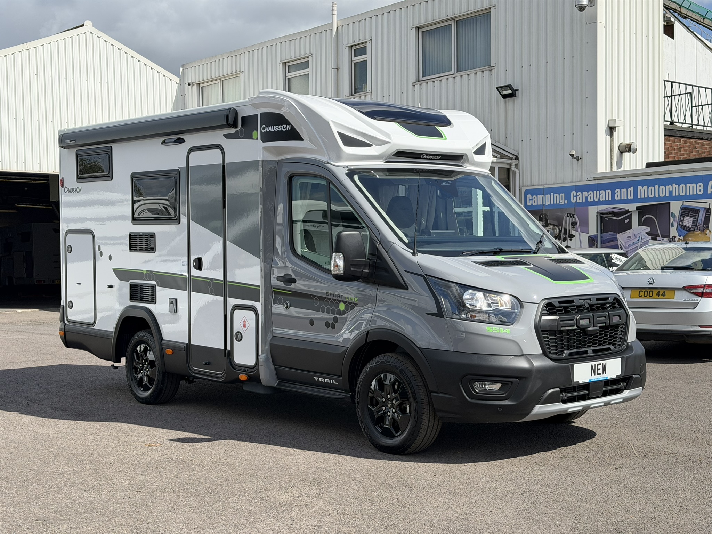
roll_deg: +0.8
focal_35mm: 48
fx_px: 987
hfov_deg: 39.7
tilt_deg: -1.1
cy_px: 267
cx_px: 356
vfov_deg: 30.3
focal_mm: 6.76
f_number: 1.78
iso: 100
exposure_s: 1/2762
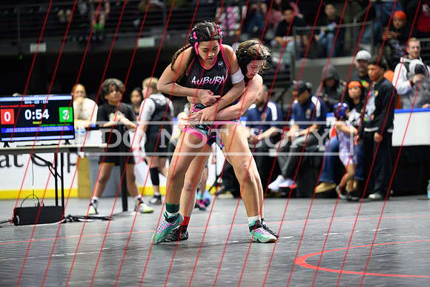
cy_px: 144
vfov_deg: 11.0
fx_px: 1493
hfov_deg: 16.4
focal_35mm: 125
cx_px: 215
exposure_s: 1/800
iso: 6400
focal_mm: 125
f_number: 2.8
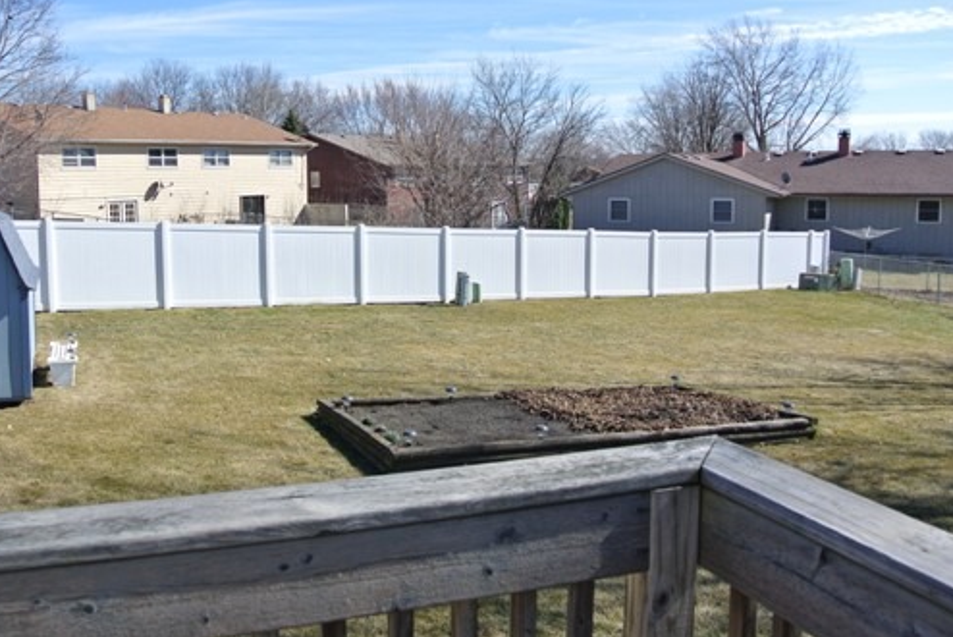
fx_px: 927
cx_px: 405
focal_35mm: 35
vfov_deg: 37.9
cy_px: 286
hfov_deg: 54.2
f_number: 4.5
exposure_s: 1/640
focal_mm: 10
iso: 100
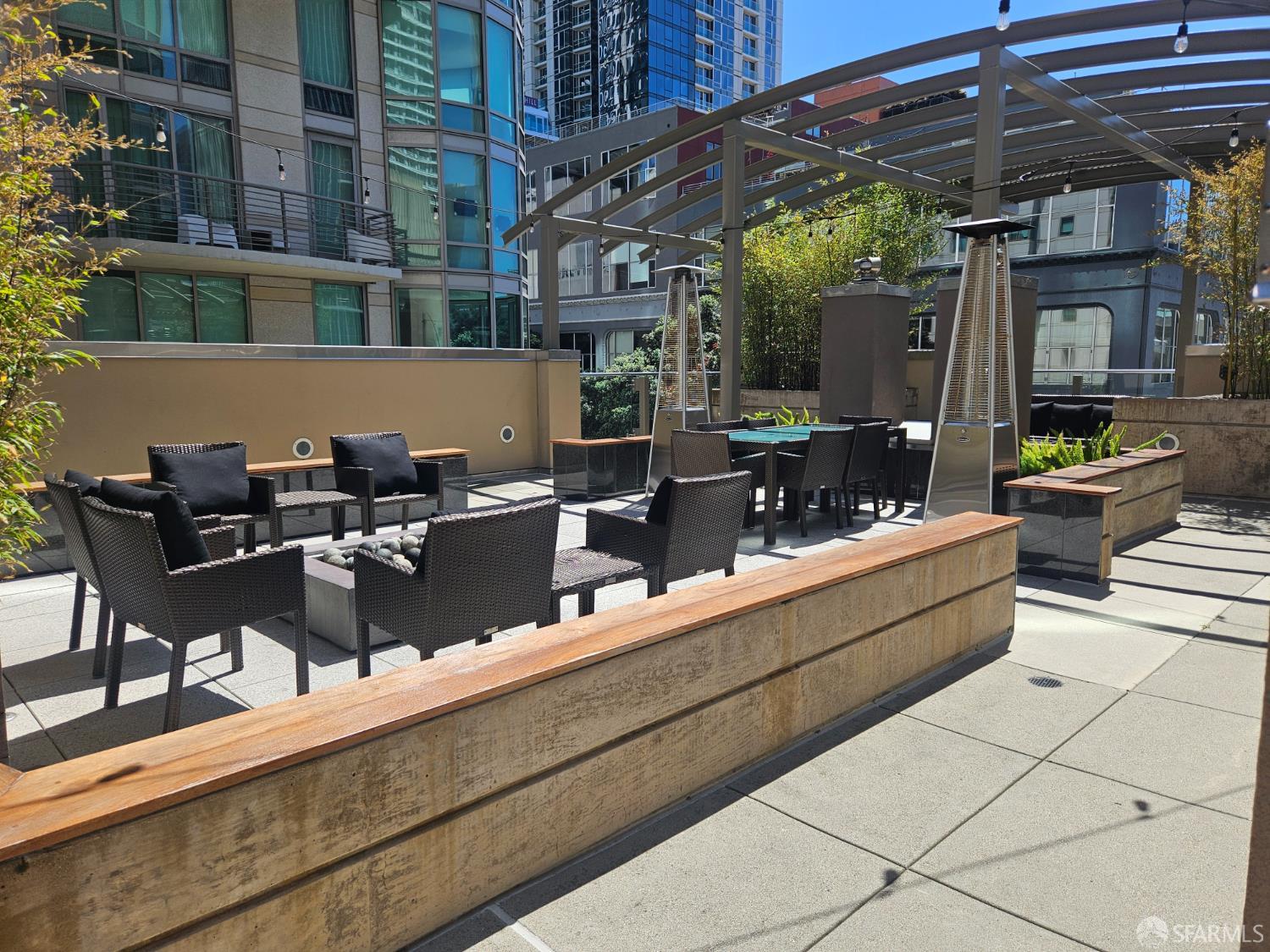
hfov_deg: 73.9
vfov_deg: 58.9
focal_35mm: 23
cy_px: 476
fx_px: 844
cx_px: 635
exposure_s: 1/1372
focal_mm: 5.4
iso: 25
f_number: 1.8
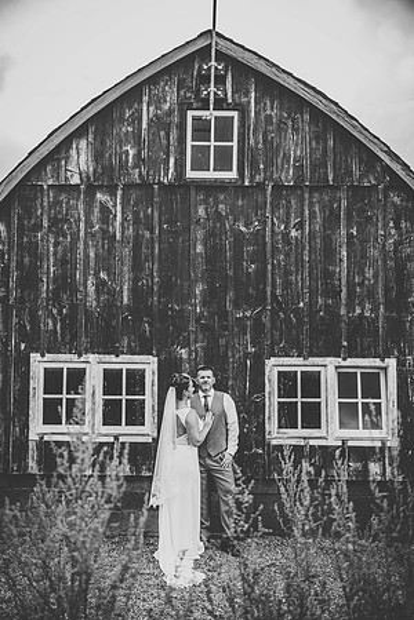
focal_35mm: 42
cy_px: 310
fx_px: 724
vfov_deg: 46.4
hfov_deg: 31.9
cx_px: 207
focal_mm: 42
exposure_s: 1/500
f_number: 2.8
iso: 250
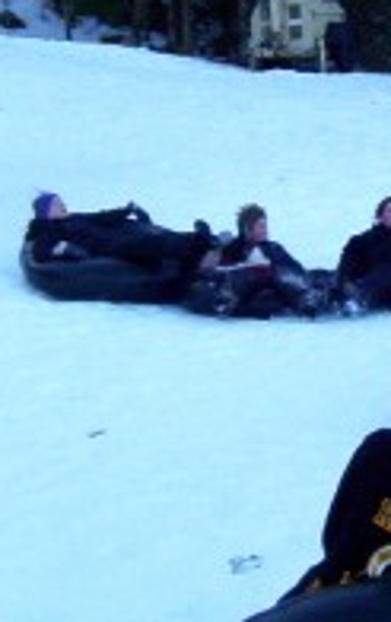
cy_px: 286
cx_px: 544
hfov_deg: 15.7
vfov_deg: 26.4
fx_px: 1326
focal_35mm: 78
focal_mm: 5.54
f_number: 5.24
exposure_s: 1/331
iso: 100
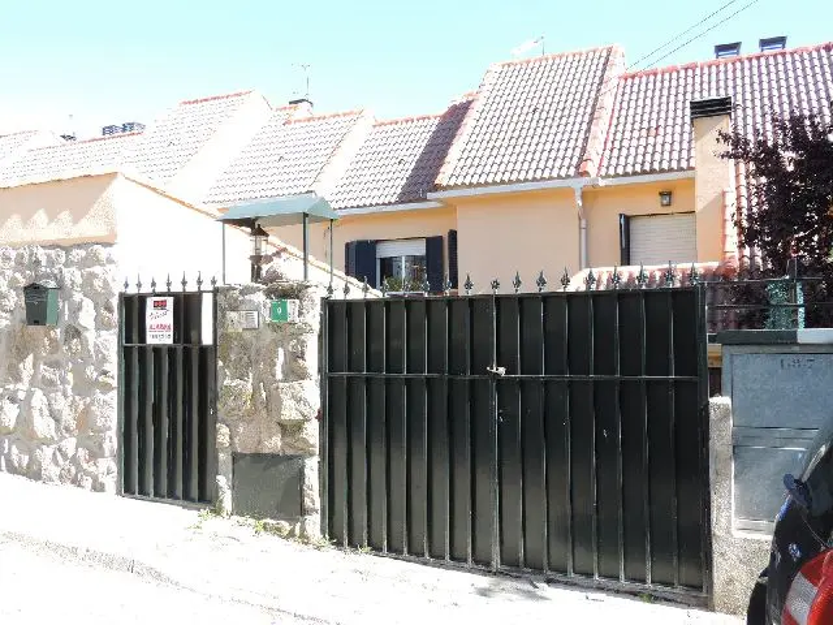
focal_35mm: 30
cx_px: 416
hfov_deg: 60.0
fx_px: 722
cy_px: 312
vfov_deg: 46.8
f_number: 3.1
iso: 80
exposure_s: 1/160
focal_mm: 5.3
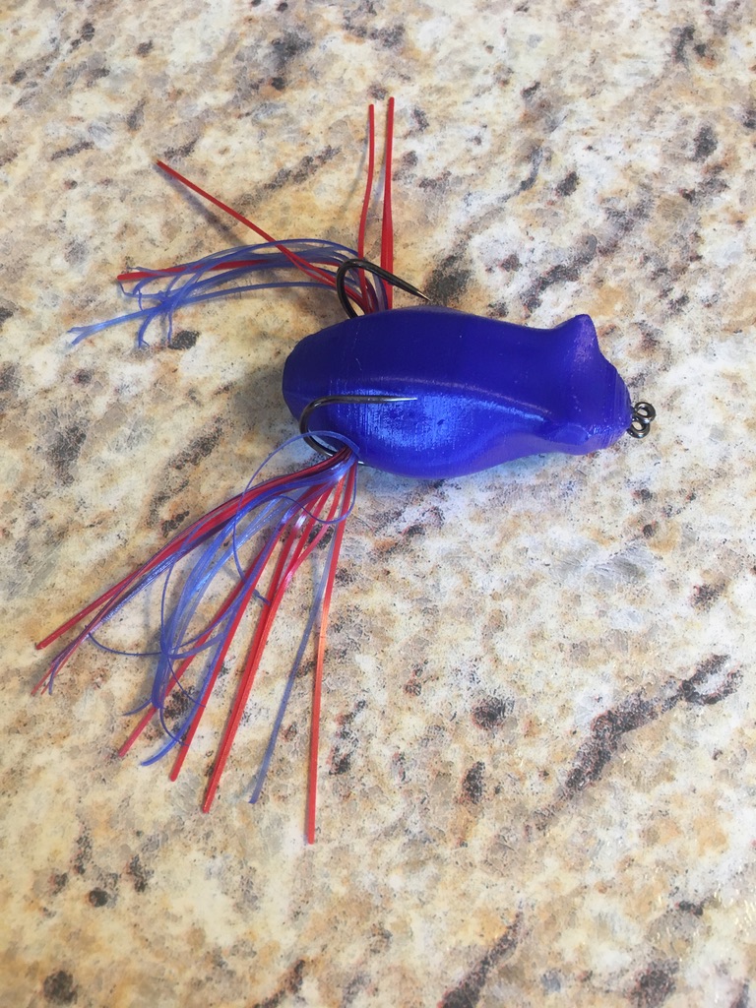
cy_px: 504
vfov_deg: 61.7
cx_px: 378
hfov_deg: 48.2
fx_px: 844
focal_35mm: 29
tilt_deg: -68.0
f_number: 2.2
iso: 100
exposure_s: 1/30
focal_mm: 4.15
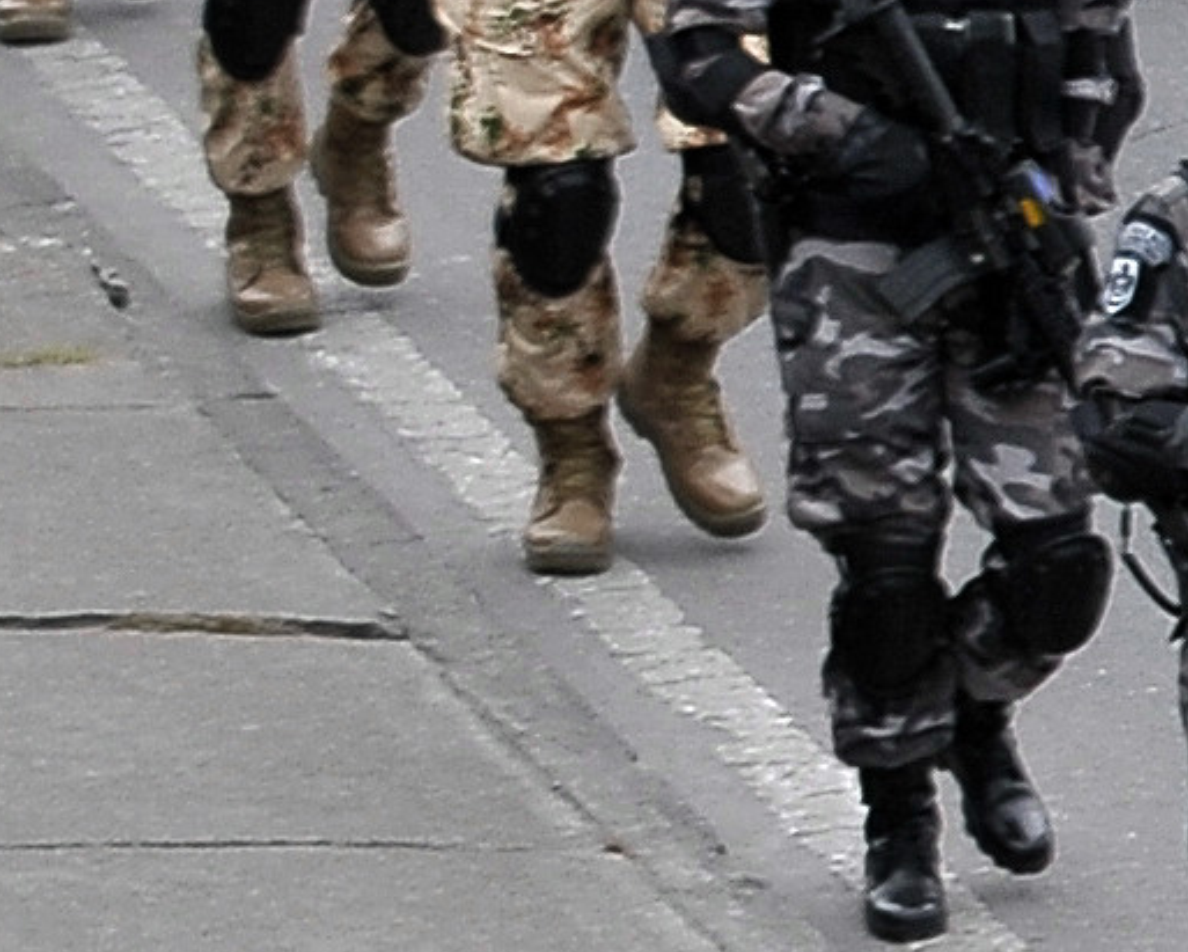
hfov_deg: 2.2
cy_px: 44
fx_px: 30991
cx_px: 3710
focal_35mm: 881
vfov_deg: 1.8
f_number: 3.5
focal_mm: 75
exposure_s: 1/400
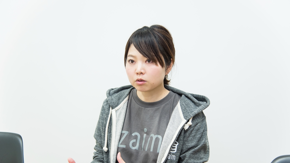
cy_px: 96
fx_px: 446
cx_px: 145
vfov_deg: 20.7
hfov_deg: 36.0
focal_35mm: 58
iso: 800
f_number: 4
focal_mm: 55
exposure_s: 1/125
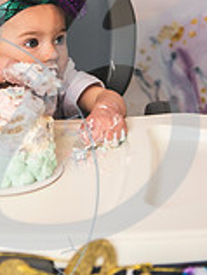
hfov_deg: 14.1
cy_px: 54
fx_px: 827
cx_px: 16
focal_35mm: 104
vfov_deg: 18.7
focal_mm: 38
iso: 250
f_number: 2.8
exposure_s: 1/160
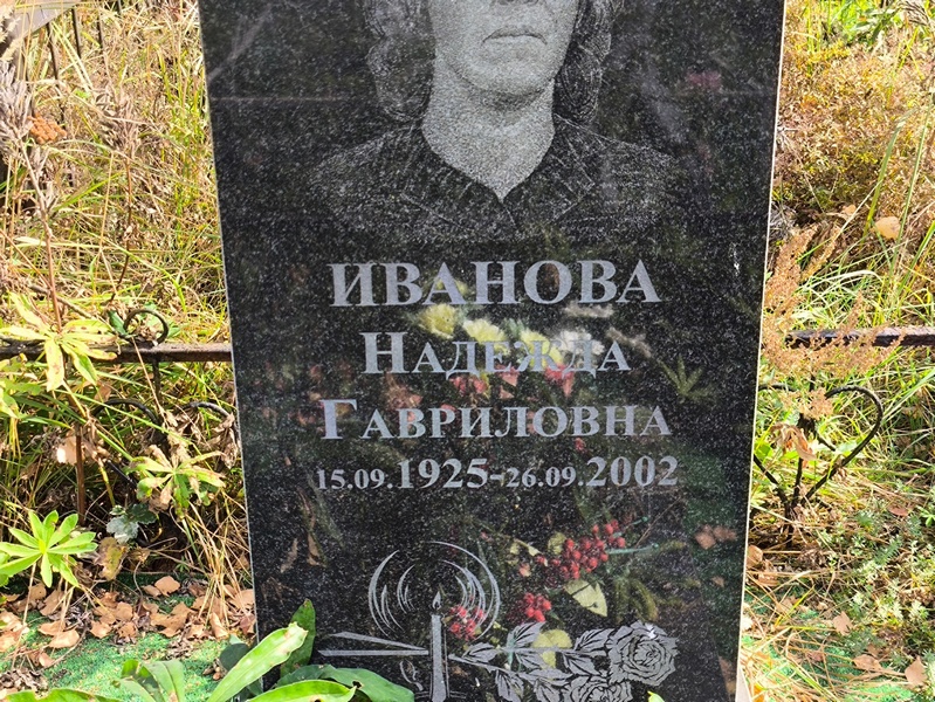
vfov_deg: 29.1
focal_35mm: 50
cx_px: 468
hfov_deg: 38.2
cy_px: 351
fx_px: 1351
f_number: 1.7
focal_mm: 4.71
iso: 50
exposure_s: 1/364
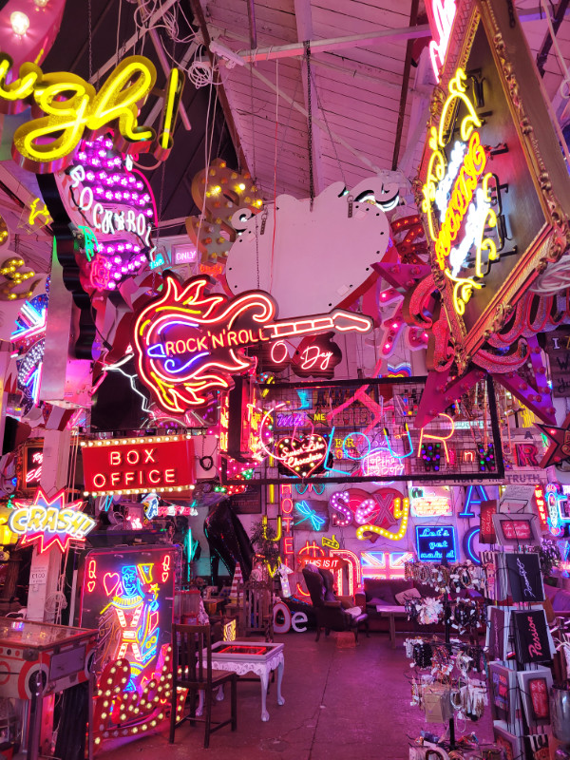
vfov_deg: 67.3
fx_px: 571
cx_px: 285
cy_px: 380
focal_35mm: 26
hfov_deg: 53.1
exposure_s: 1/100
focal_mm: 5.4
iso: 64
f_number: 1.8
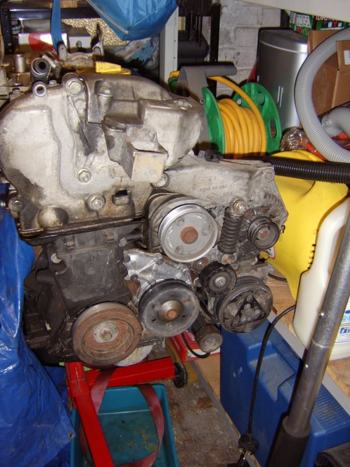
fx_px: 418
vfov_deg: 58.4
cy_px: 234
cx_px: 175
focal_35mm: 31
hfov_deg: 45.4
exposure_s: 1/30
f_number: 2.7
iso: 141
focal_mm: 8.13
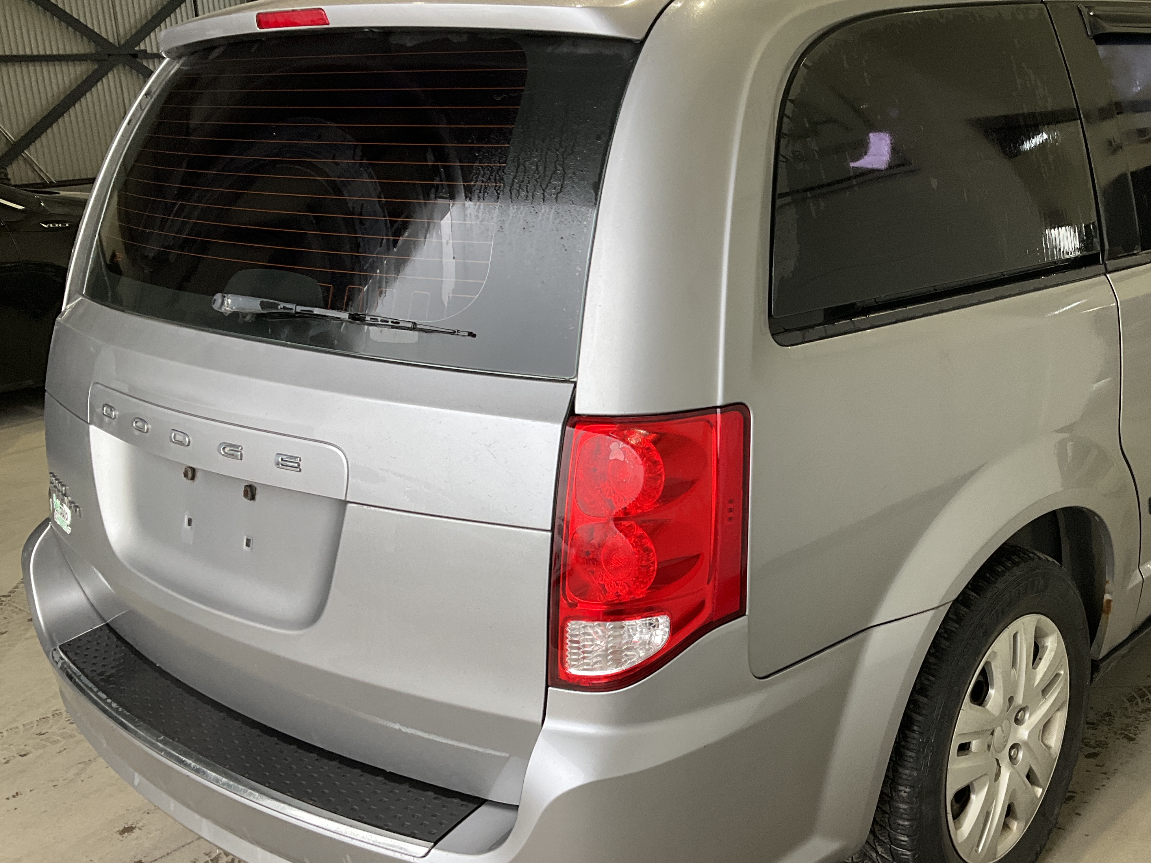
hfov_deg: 46.0
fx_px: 1330
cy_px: 461
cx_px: 782
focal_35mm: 40
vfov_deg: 35.9
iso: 64
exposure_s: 1/122
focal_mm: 3
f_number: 1.8
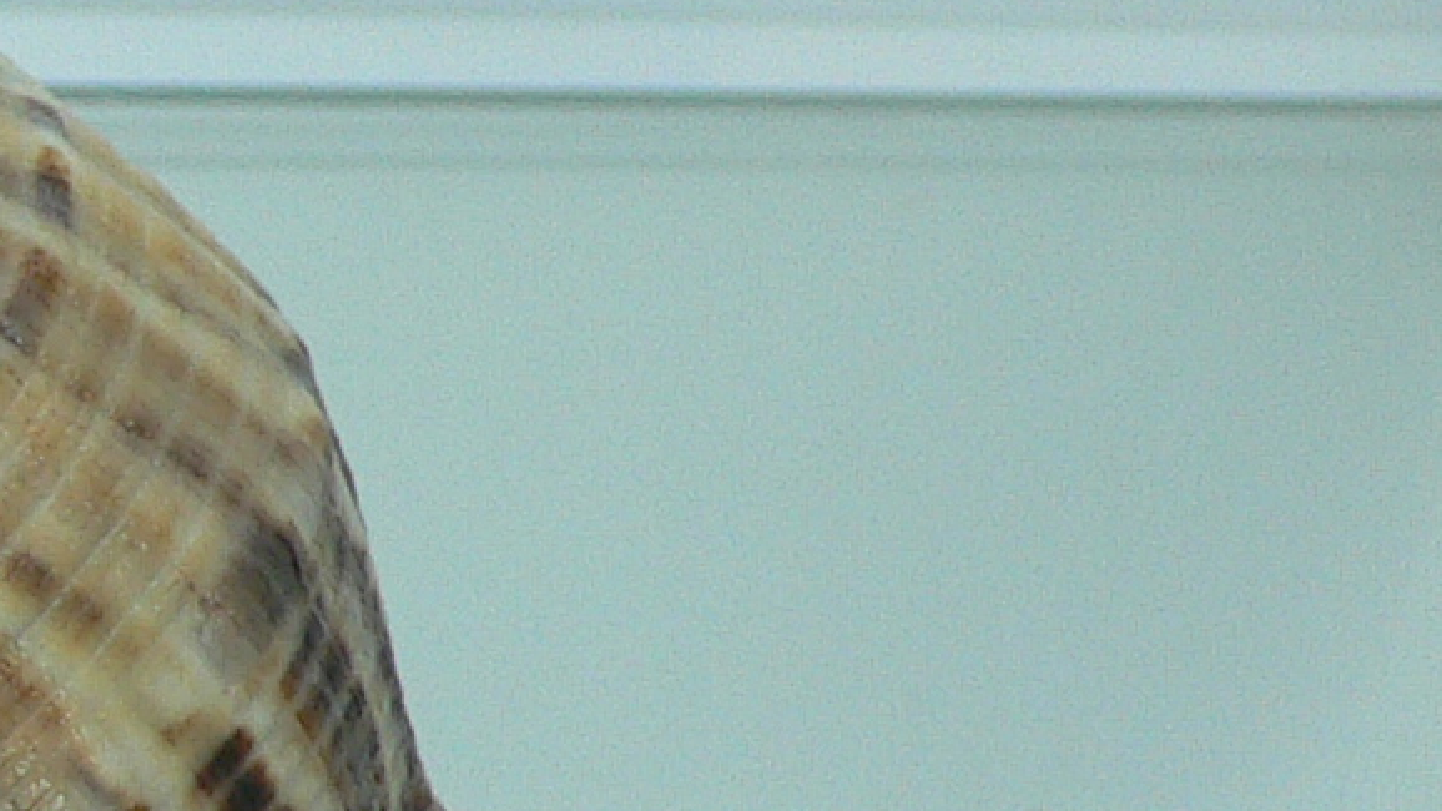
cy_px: 614
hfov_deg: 14.5
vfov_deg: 9.1
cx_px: -1023
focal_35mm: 133
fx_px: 5085
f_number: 2.8
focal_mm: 4.6
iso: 100
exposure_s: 1/60
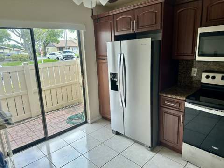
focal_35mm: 24
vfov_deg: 56.7
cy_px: 84
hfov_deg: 71.7
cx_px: 112
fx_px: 155
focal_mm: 6.86
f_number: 1.78
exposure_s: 1/161
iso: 64
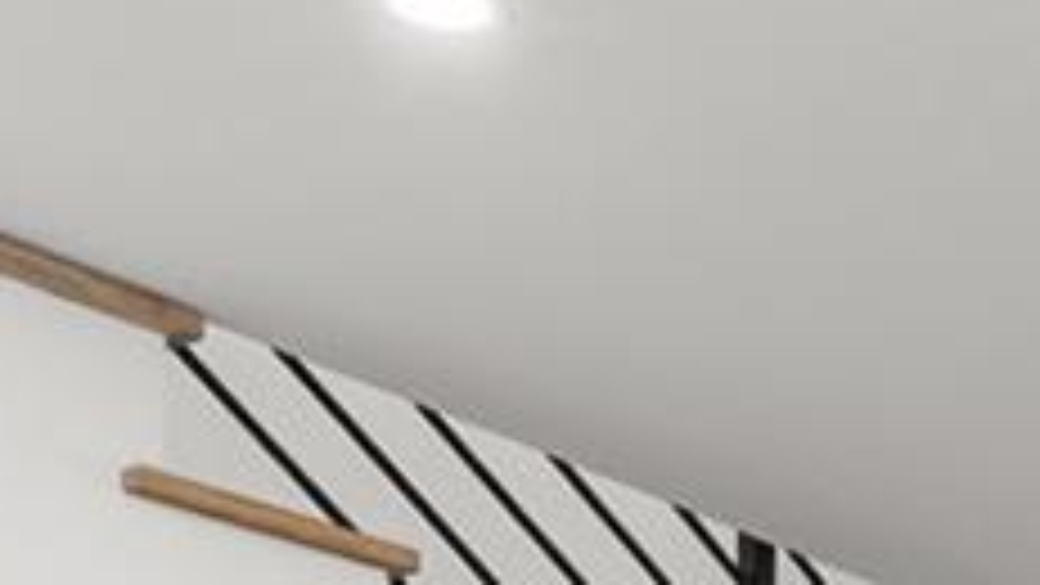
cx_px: 1747
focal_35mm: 116
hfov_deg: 16.2
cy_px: 1656
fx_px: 3199
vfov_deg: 8.9
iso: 640
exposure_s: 1/2.5
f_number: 8
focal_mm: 16
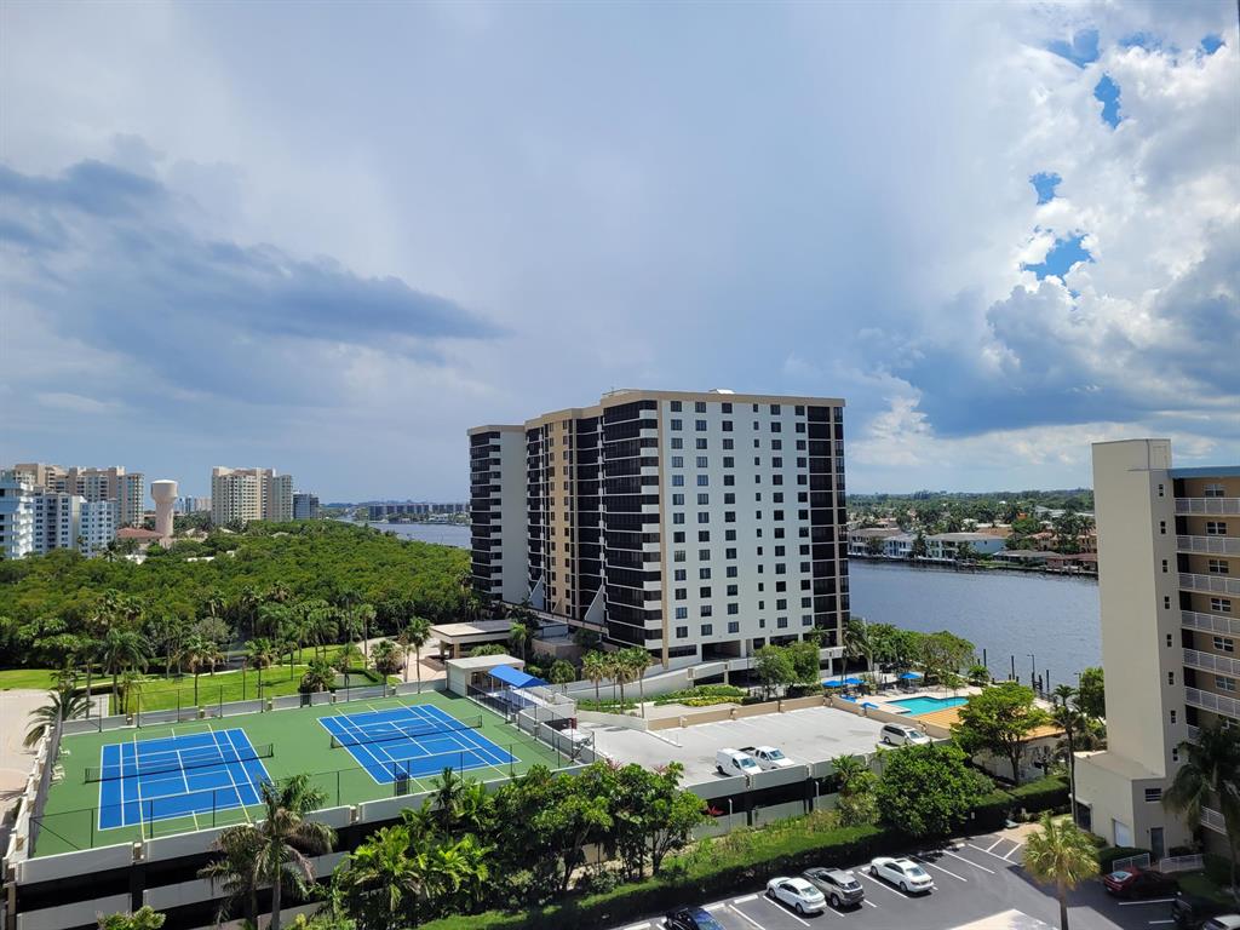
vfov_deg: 53.1
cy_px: 465
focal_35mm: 26
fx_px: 931
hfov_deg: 67.3
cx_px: 620
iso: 40
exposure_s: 1/3502
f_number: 1.8
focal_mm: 5.4
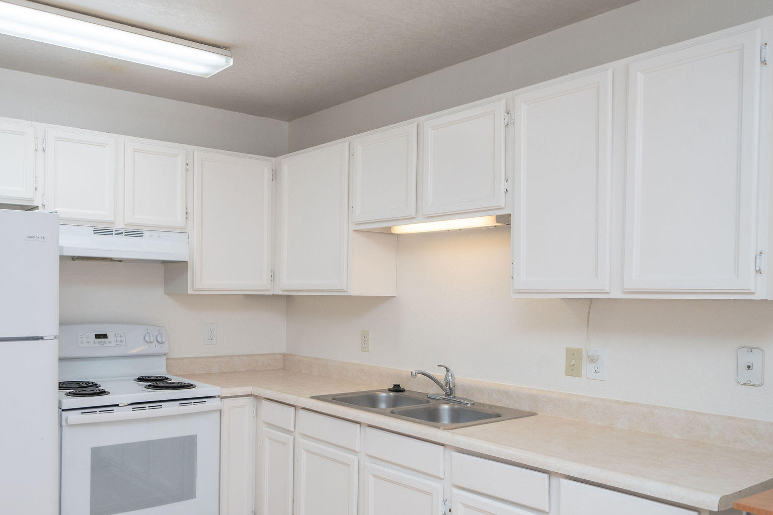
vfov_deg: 41.0
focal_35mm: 32
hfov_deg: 57.9
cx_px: 282
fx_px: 687
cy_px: 294
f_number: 6.3
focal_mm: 24
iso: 1000
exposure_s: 1/160
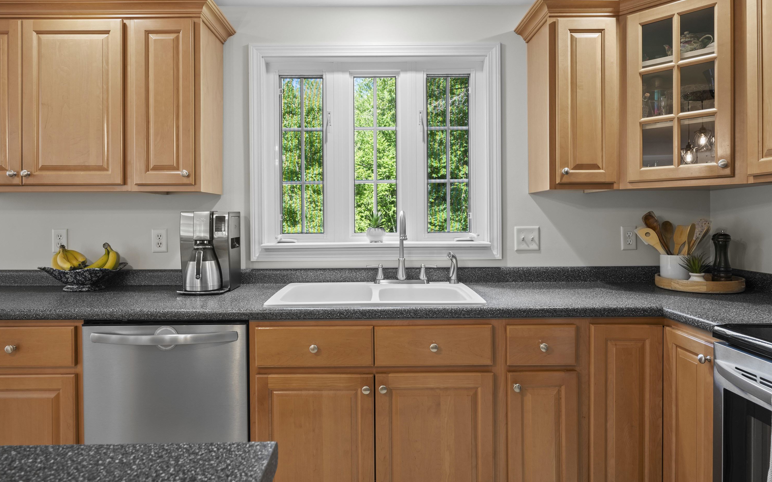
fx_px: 453
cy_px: 222
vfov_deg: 56.0
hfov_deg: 80.9
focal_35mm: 22
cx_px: 374
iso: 250
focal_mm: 20.5
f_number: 7.1
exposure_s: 2
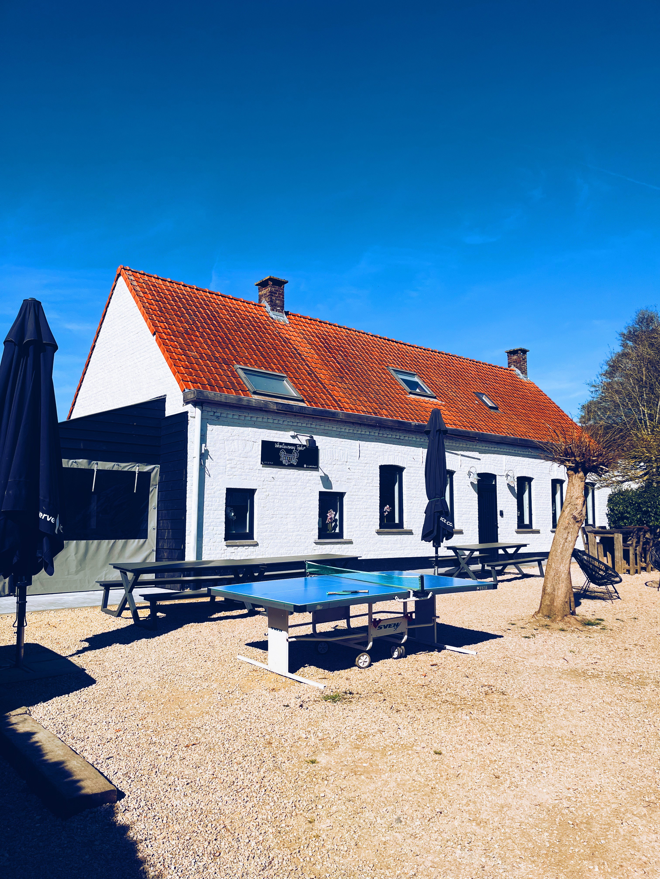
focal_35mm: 26
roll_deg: +0.2
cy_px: 440
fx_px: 661
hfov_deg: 53.1
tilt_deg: +7.6
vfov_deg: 67.3
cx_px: 330
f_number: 1.6
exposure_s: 1/5848
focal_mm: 5.1
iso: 50
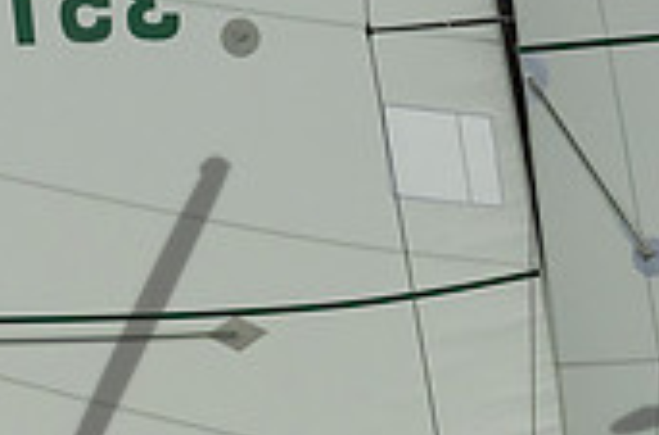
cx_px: 142
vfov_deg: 3.7
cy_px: 687
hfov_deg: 5.7
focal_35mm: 364
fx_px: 6645
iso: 800
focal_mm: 91
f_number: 9
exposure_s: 1/3200
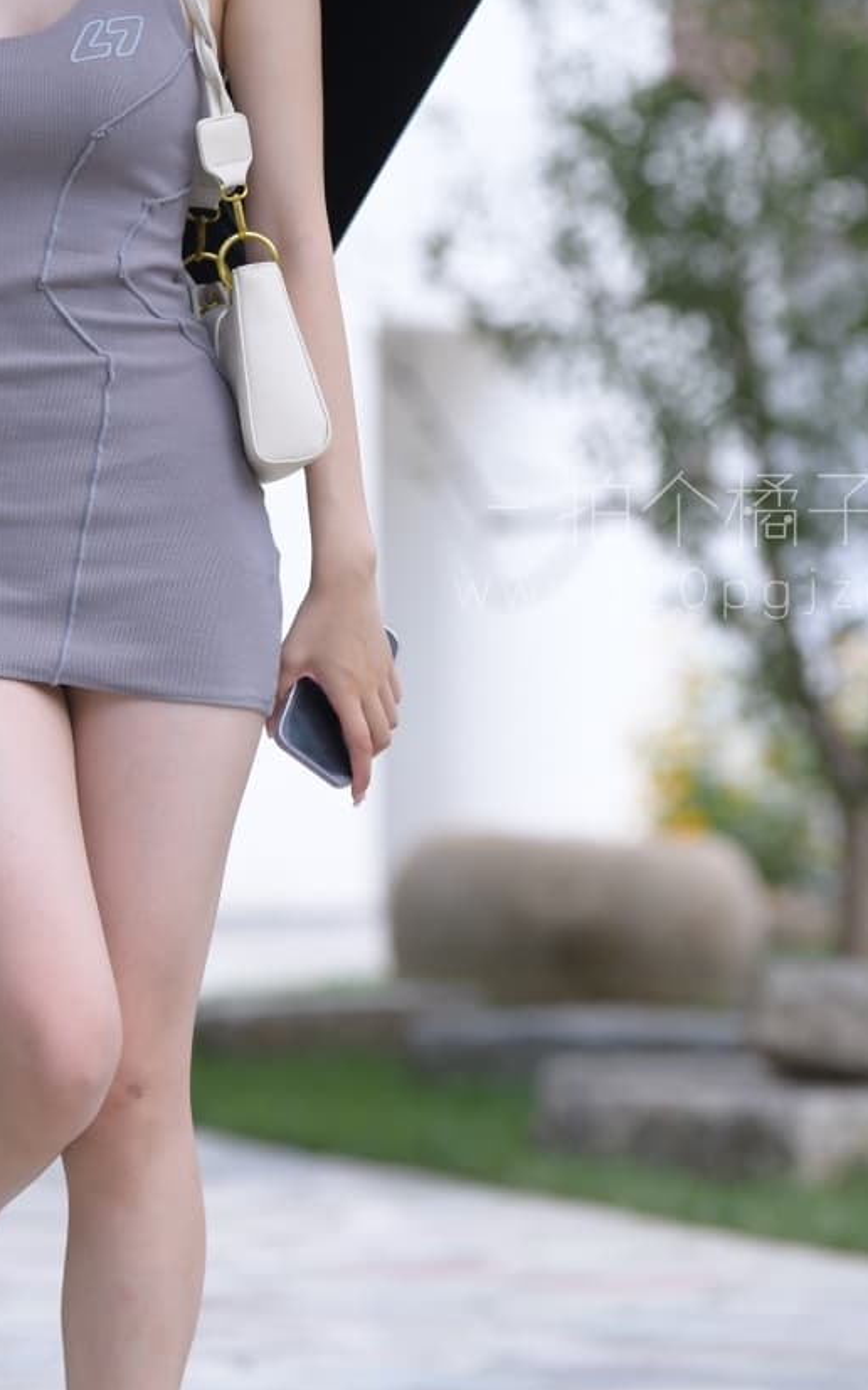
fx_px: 11359
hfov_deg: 4.4
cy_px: 459
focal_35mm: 300
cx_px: 84
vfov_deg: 7.0
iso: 560
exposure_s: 1/1250
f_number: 4
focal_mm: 135
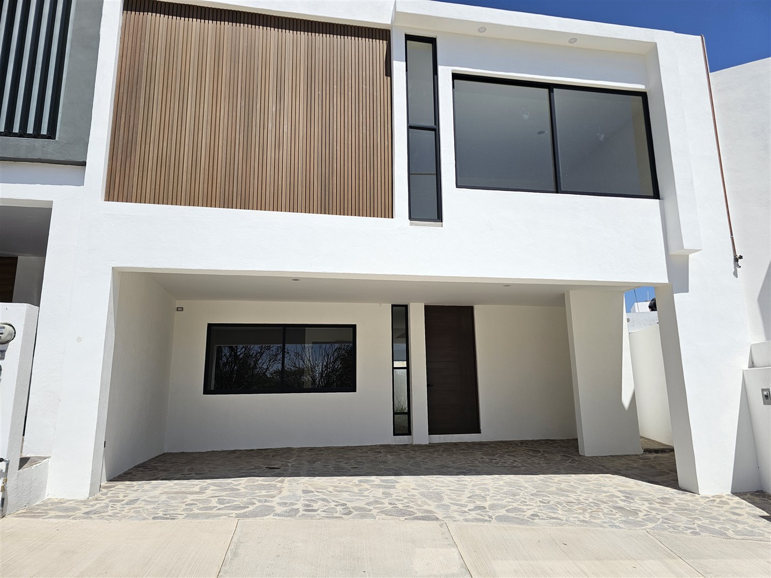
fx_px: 512
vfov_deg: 58.9
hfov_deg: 73.9
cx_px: 386
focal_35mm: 23
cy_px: 289
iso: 25
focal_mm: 6.3
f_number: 1.7
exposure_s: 1/2000
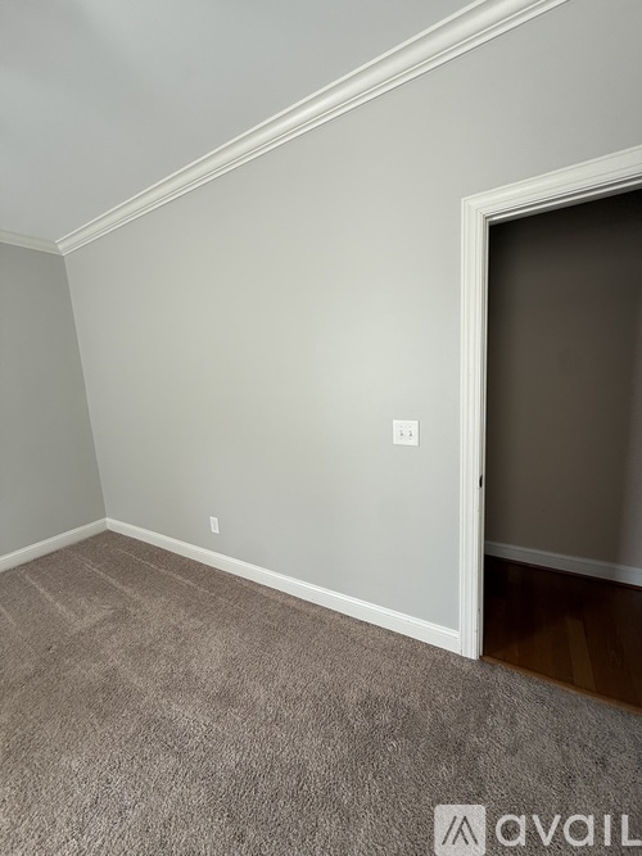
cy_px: 428
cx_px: 321
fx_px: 346
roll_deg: +4.7
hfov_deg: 85.7
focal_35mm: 14
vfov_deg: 102.1
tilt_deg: -6.1
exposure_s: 1/99
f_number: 2.2
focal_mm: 2.22
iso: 50
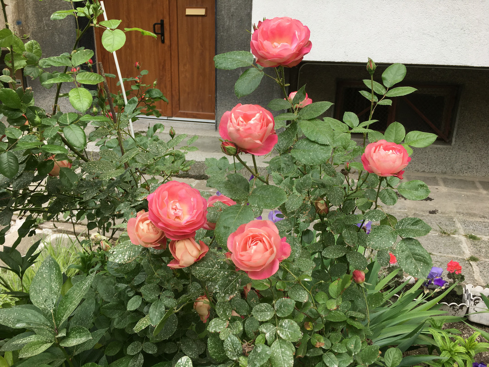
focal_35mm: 29
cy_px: 184
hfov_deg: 61.7
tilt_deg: -17.1
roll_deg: -0.2
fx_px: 410
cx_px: 244
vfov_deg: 48.2
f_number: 2.2
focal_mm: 4.15
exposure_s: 1/146
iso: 25
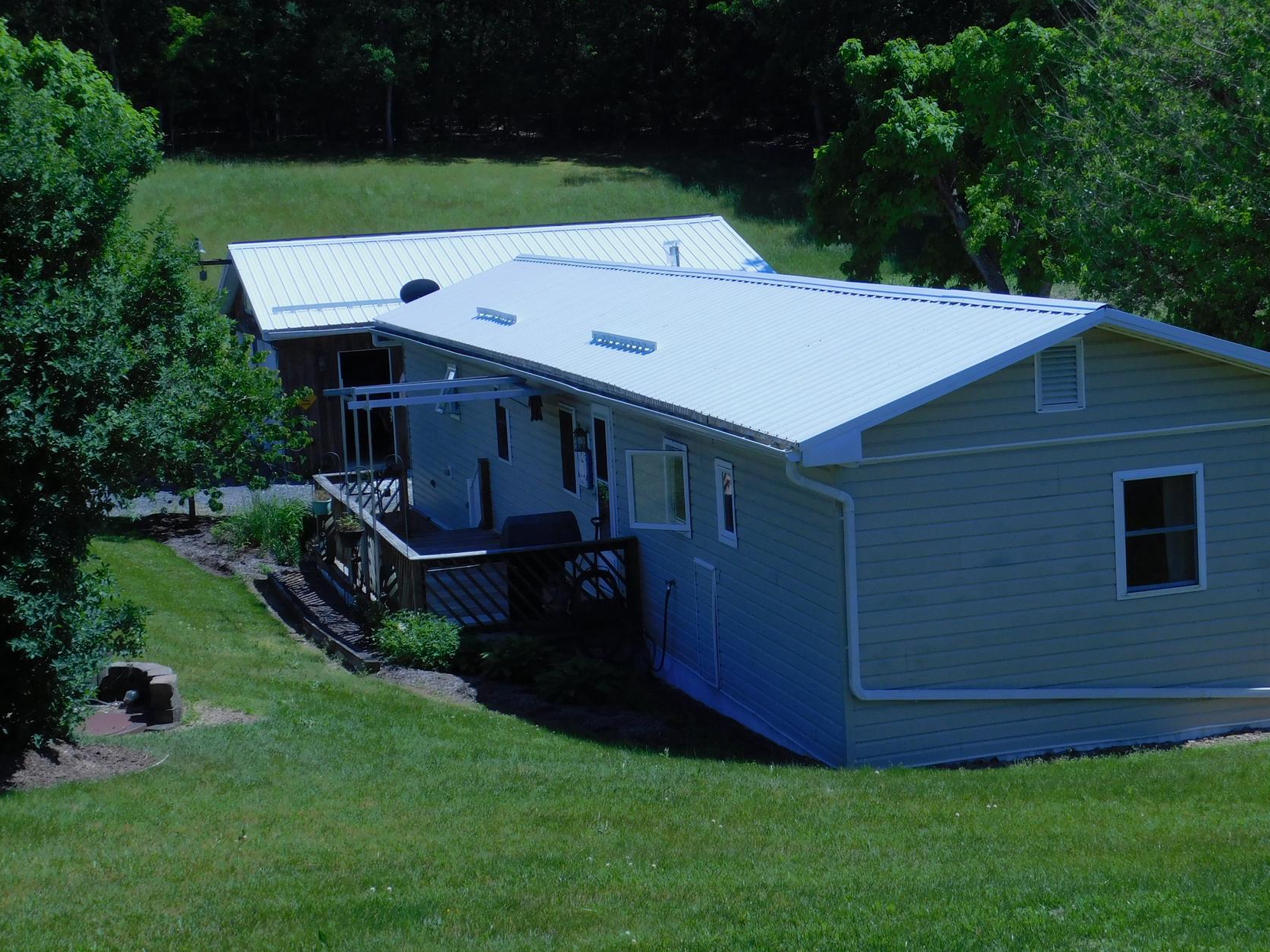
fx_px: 2311
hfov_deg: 30.7
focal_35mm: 63
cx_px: 683
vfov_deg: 23.3
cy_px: 518
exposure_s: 1/1250
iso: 125
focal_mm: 9
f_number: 3.8
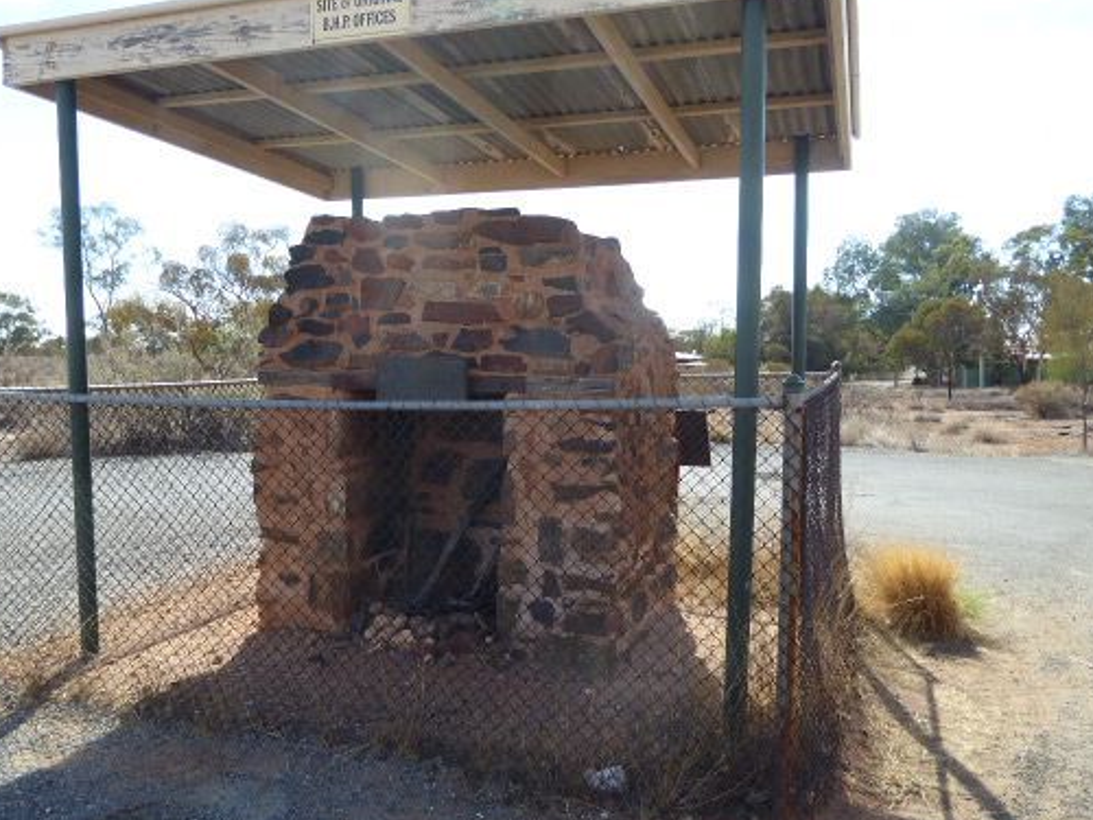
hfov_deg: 56.7
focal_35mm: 32
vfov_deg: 44.1
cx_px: 492
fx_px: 1010
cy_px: 457
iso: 80
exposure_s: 1/320
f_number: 3.3
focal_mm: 4.3
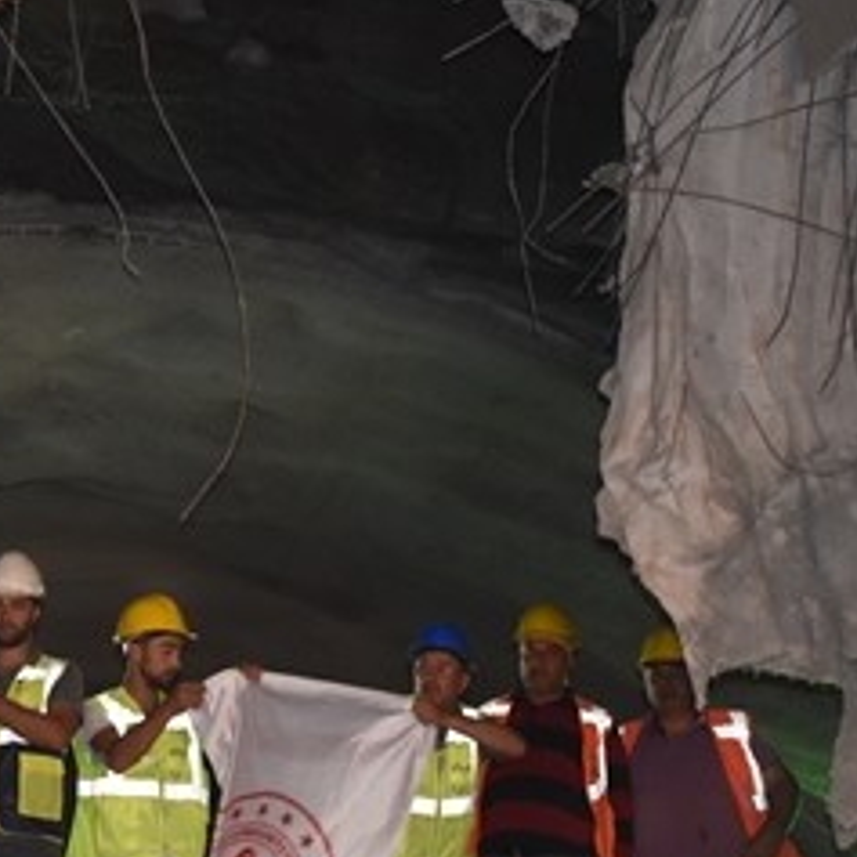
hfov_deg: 13.4
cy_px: 362
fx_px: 3613
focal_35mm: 129
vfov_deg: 13.5
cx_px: 47
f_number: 5
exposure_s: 1/80
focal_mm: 40
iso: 1000
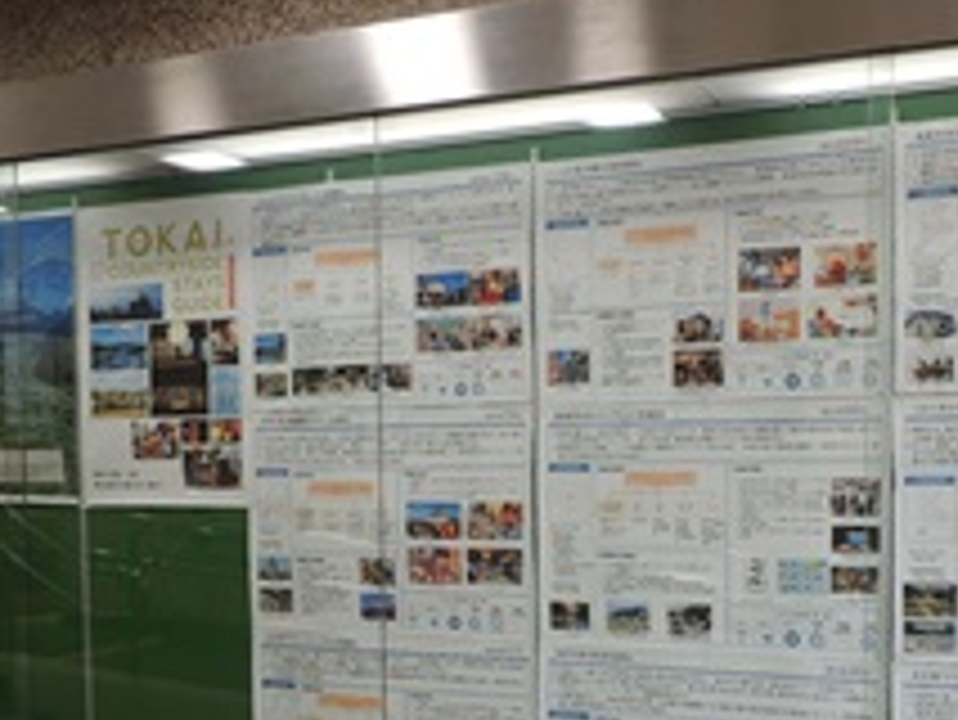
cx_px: 540
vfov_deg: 31.7
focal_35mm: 45
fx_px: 1246
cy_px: 536
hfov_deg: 42.0
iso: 100
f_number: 3
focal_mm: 4.3
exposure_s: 1/30
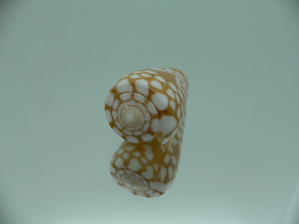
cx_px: 150
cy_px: 112
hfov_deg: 52.6
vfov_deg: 40.7
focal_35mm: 35
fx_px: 302
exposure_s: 1/60
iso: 80
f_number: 2.8
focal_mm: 4.6
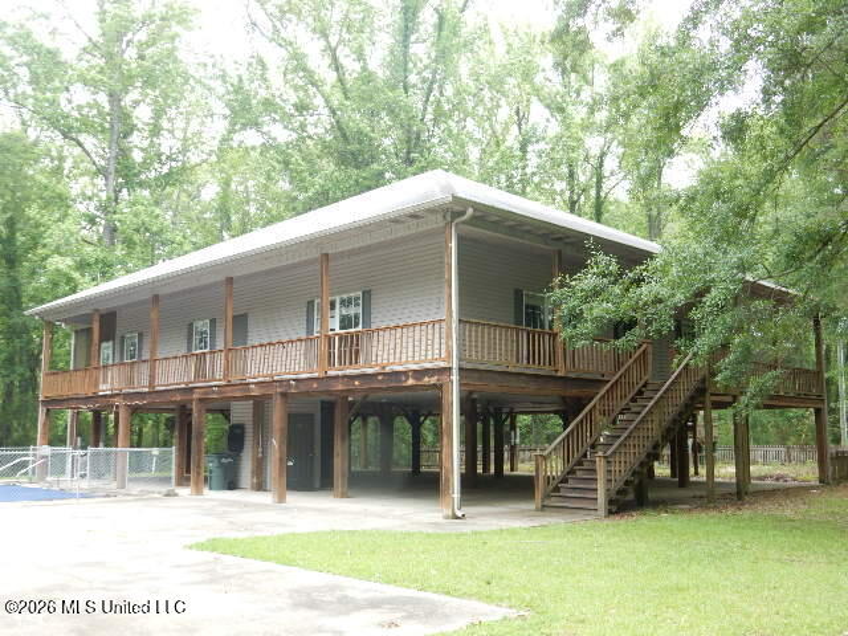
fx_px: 882
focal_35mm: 36
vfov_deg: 39.7
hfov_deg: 51.4
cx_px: 424
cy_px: 318
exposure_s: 1/60
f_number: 4
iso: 125
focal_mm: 6.4
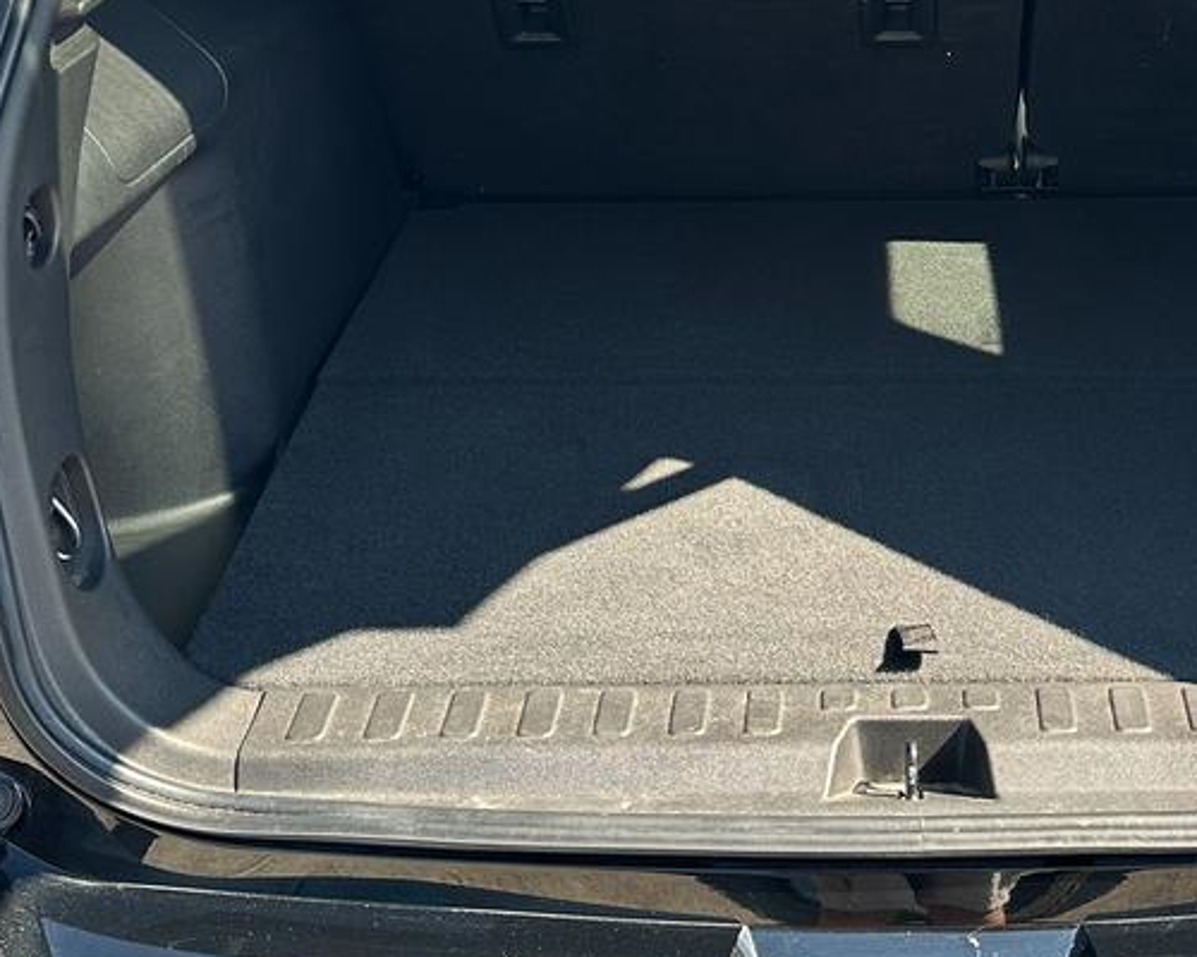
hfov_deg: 30.9
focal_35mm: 60
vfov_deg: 25.2
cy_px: 299
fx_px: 2126
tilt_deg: -23.6
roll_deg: -0.6
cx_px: 905
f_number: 1.78
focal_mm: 6.86
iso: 80
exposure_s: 1/345
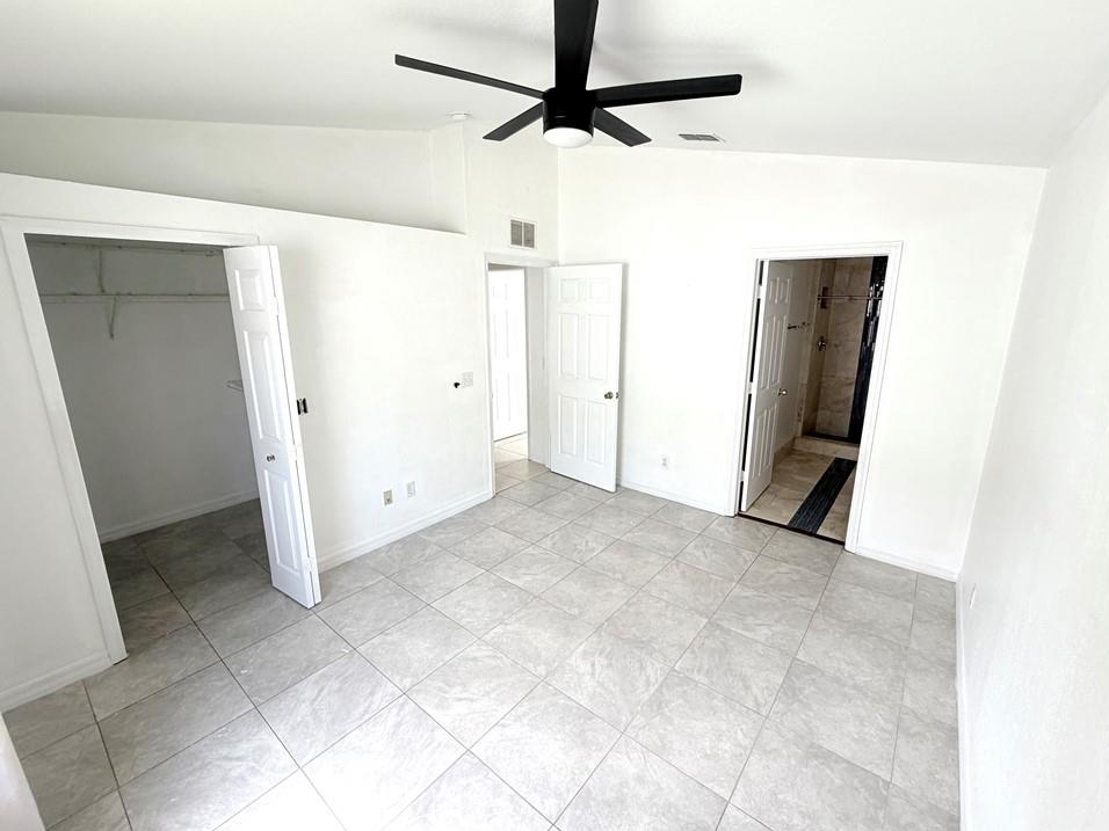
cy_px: 407
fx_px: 481
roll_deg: +0.3
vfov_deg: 81.7
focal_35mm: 15
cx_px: 575
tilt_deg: -13.3
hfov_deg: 98.1
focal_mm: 2.22
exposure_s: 1/121
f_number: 2.2
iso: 80
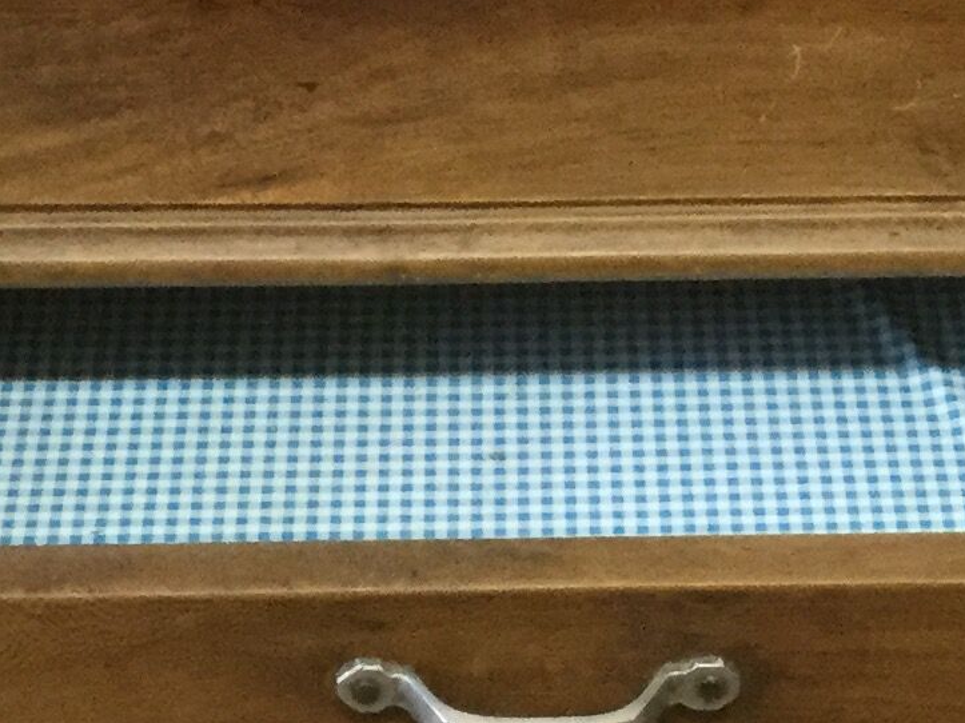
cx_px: 575
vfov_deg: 10.5
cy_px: 11
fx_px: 3902
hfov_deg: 14.1
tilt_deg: -35.5
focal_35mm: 140
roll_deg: -0.3
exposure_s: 1/33
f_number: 2.4
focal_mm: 3.3
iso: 200
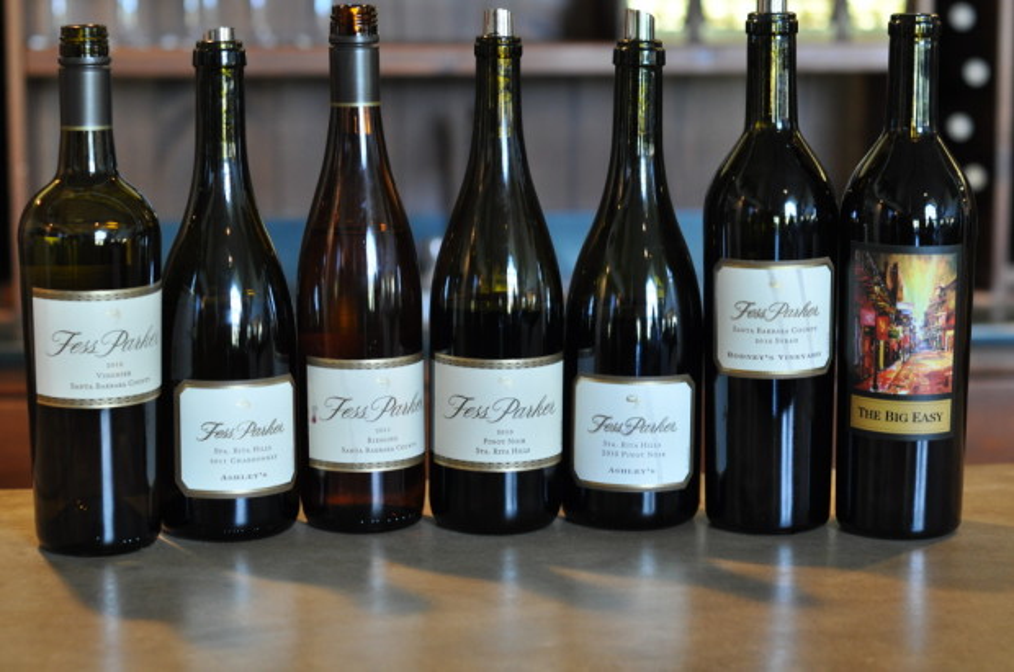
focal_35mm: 75
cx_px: 507
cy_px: 336
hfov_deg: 27.0
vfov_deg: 18.1
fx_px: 2109
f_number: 2.8
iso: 800
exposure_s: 1/40
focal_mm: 50
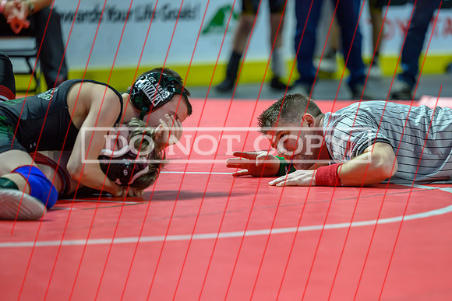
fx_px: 2819
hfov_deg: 9.2
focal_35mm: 224
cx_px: 291
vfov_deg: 6.1
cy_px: 192
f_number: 2.8
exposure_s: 1/800
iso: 2800
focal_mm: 170
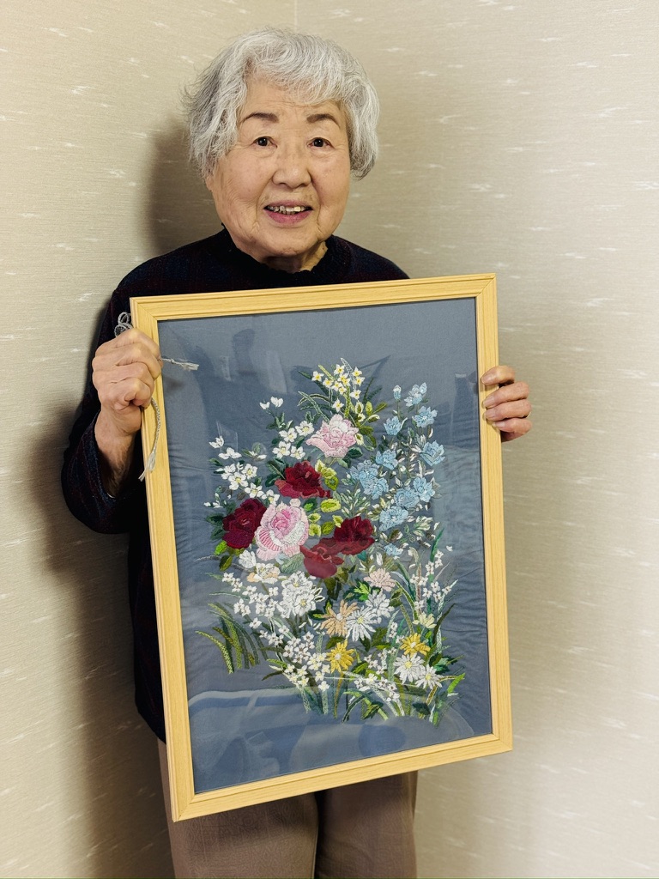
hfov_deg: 30.3
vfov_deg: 39.7
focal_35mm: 48
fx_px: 1218
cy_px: 440
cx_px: 330
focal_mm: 6.76
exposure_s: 1/50
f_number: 1.78
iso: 125
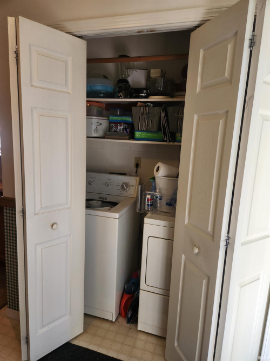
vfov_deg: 73.9
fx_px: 239
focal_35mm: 23
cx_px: 135
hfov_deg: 58.9
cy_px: 180
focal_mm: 5.4
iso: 125
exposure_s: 1/180
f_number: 1.8
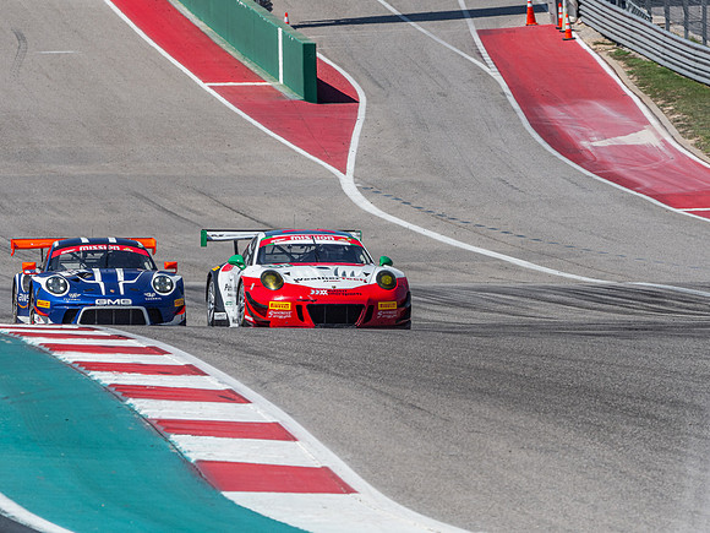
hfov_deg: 3.3
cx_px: 355
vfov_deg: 2.5
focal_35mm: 601
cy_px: 266
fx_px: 12327
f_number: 8
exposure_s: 1/1250
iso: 200
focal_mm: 300
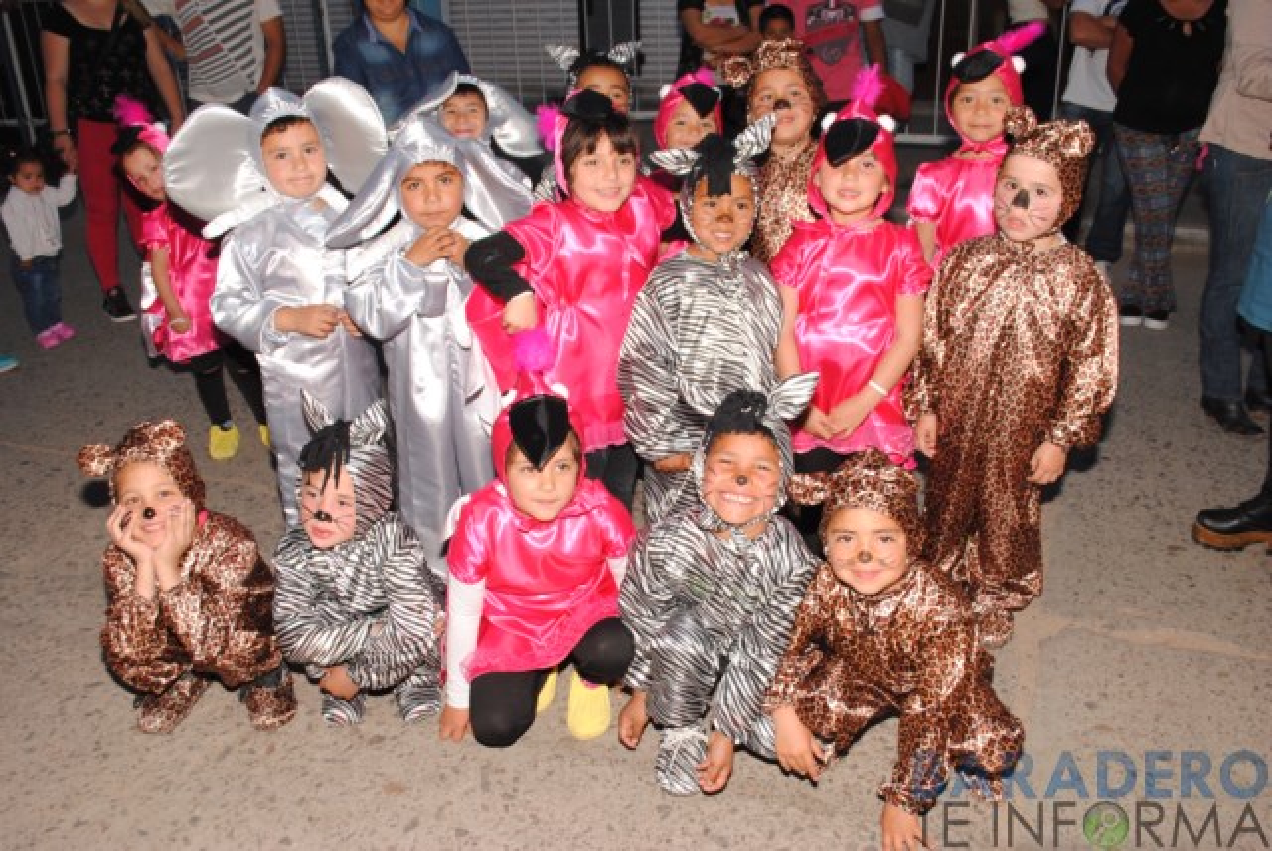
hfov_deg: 57.2
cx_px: 636
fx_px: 1167
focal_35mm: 33
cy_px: 426
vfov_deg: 40.0
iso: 400
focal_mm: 22
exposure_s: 1/50
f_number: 5.6
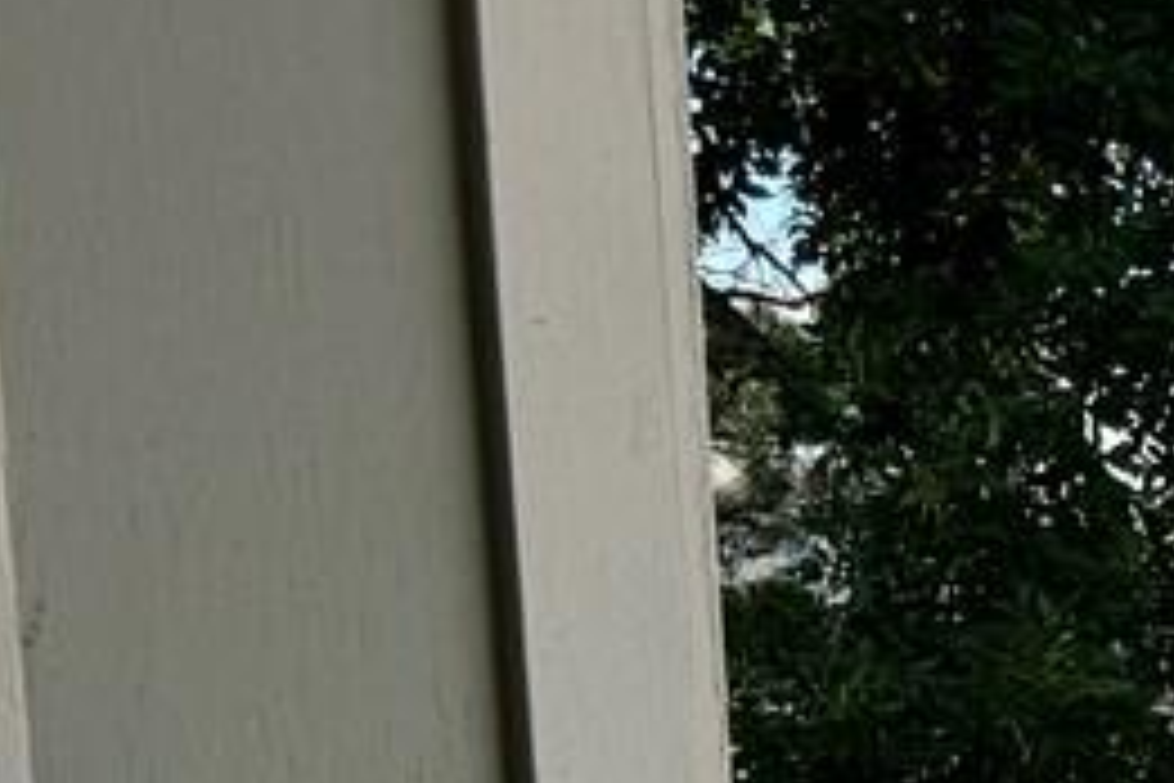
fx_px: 4989
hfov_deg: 11.3
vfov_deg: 8.3
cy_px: 1872
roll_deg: -0.8
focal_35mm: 153
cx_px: 2771
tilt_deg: -12.7
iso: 80
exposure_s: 1/2174
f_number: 1.78
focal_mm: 6.76
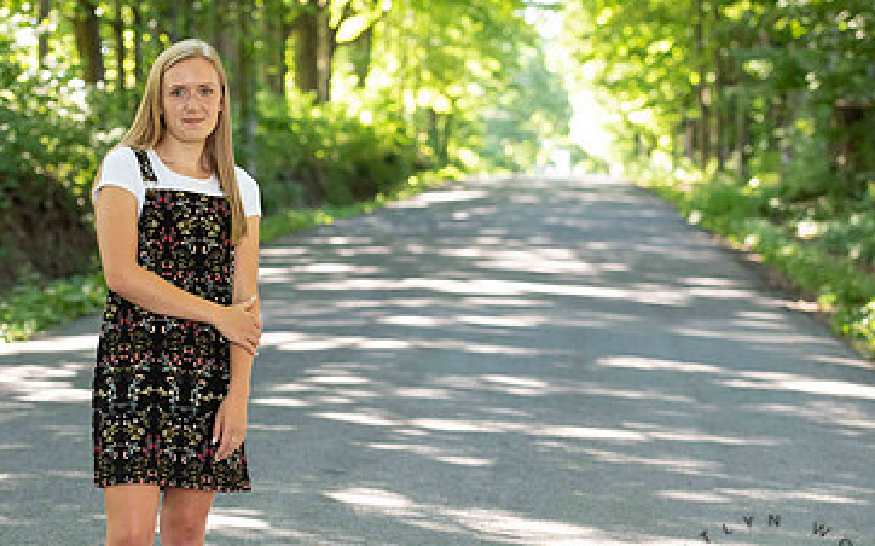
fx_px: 3194
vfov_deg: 9.8
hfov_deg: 15.6
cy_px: 337
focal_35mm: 134
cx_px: 288
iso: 640
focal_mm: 82
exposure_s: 1/200
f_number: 3.5
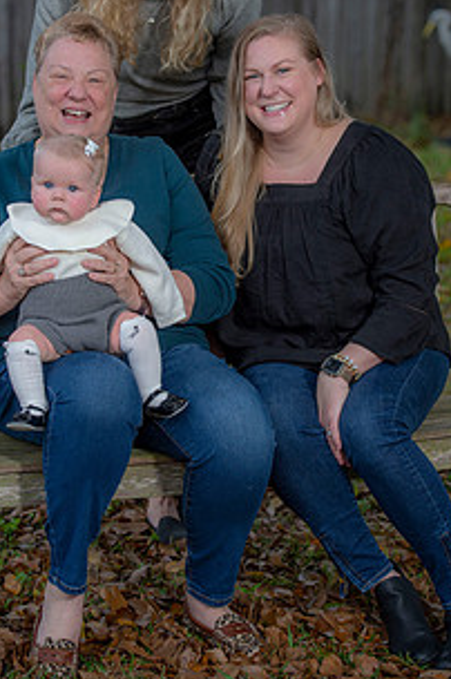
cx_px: 222
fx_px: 2373
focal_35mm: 126
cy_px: 281
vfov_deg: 16.3
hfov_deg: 10.9
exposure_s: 1/200
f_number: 3.5
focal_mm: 85
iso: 160
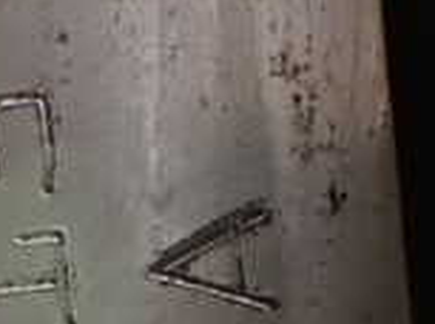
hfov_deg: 11.4
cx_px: 179
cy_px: 560
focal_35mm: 173
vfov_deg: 8.3
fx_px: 2169
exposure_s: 1/20
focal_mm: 7.84
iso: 1600
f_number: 2.9
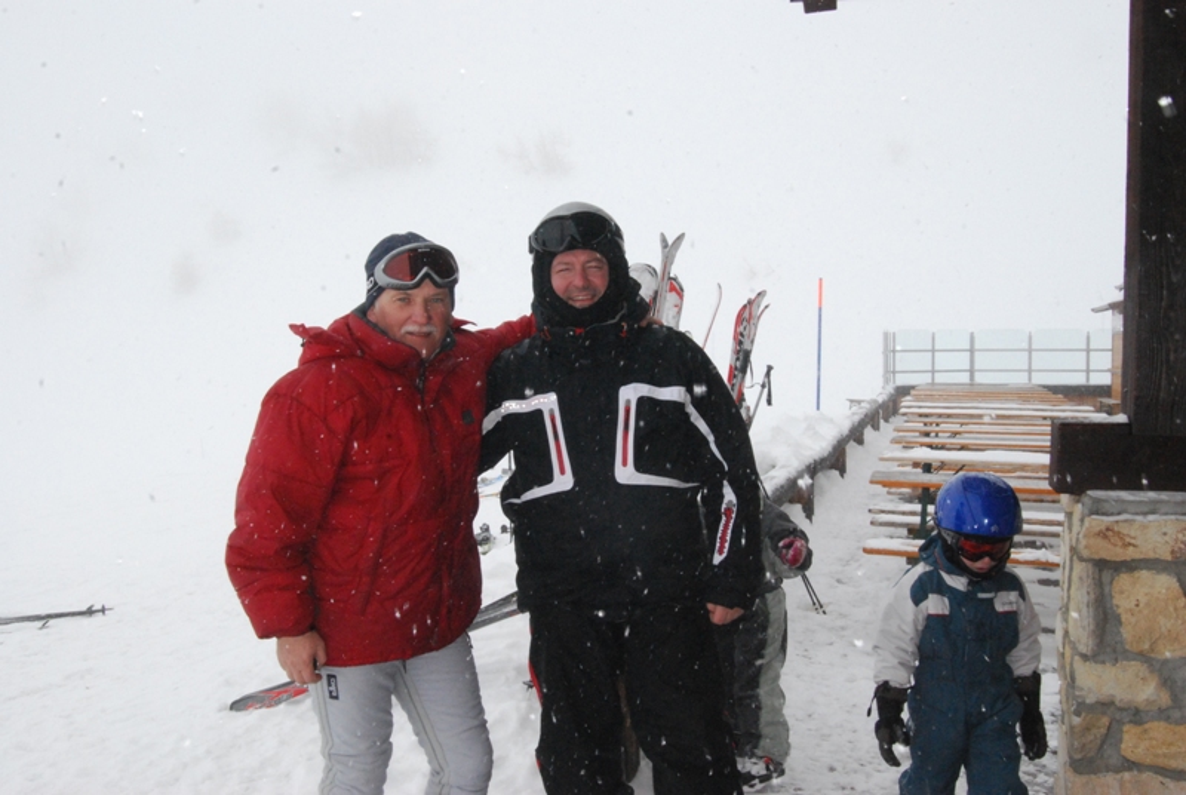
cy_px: 398
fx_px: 1287
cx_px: 593
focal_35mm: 39
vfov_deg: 34.3
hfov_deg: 49.5
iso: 1600
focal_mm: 26
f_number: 22
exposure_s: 1/200
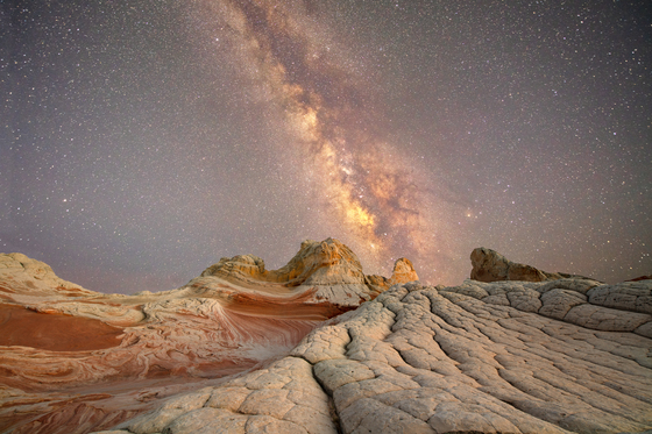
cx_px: 326
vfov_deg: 81.2
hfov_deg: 104.3
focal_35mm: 14
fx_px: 253
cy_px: 217
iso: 64
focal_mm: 14
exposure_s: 1/13
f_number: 13
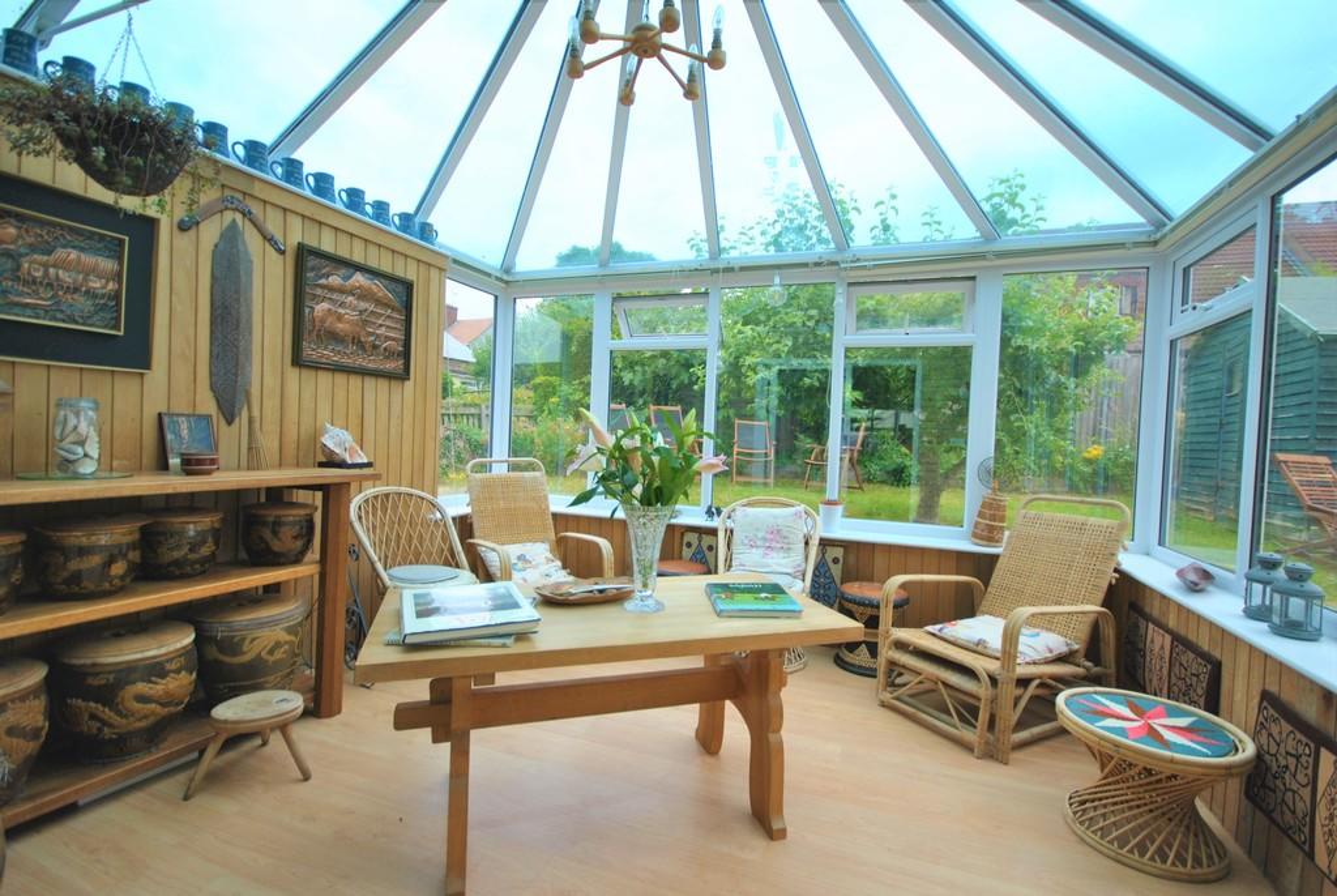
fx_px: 558
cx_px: 668
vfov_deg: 77.5
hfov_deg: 100.3
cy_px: 448
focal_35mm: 15
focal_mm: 10
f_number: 4
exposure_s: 1/500
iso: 200
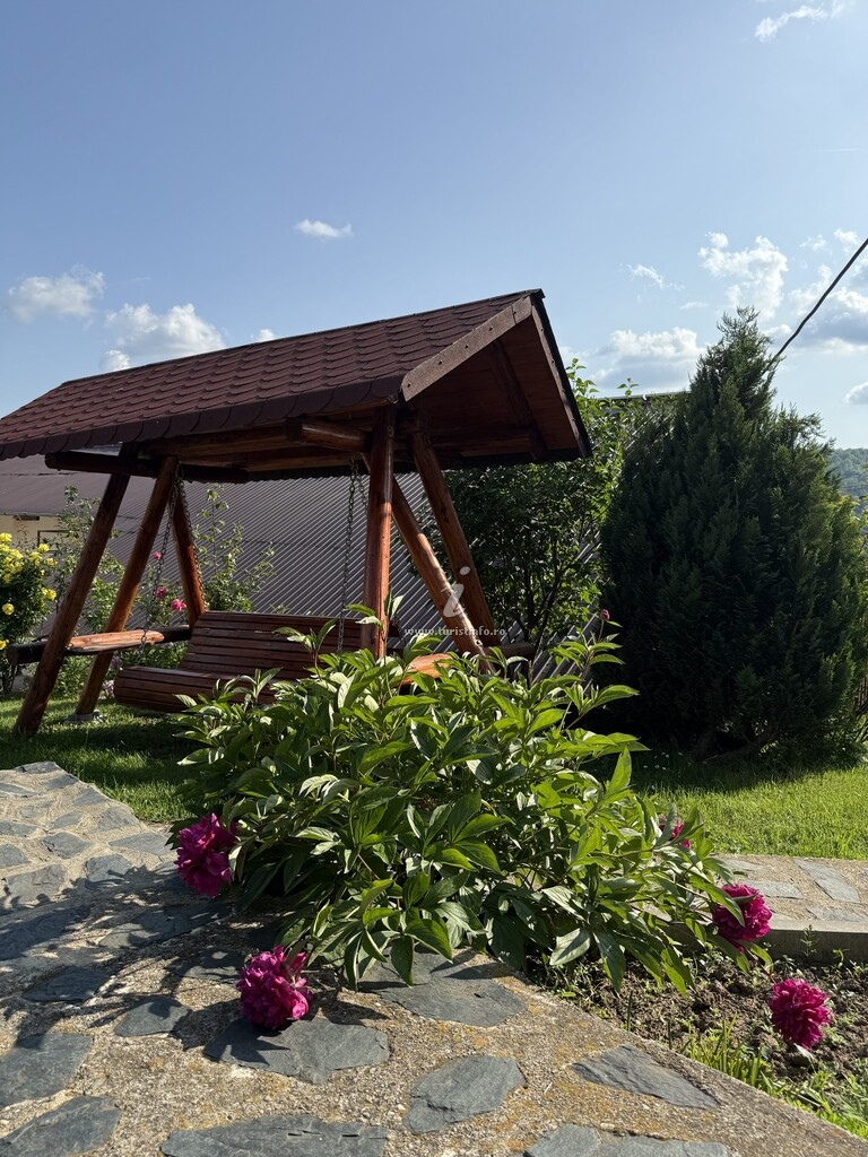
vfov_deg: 71.6
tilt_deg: -4.4
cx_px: 434
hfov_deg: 56.8
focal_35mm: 24
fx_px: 802
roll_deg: -1.6
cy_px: 578
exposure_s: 1/3953
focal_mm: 6.76
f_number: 1.78
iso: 80
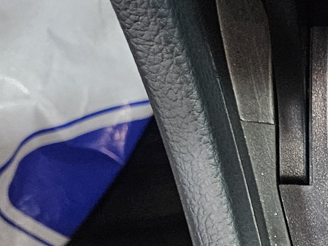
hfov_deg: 15.2
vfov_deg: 10.8
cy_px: 590
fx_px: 1099
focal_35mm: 116
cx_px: 543
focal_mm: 5.4
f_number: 1.8
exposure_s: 1/24
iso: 800
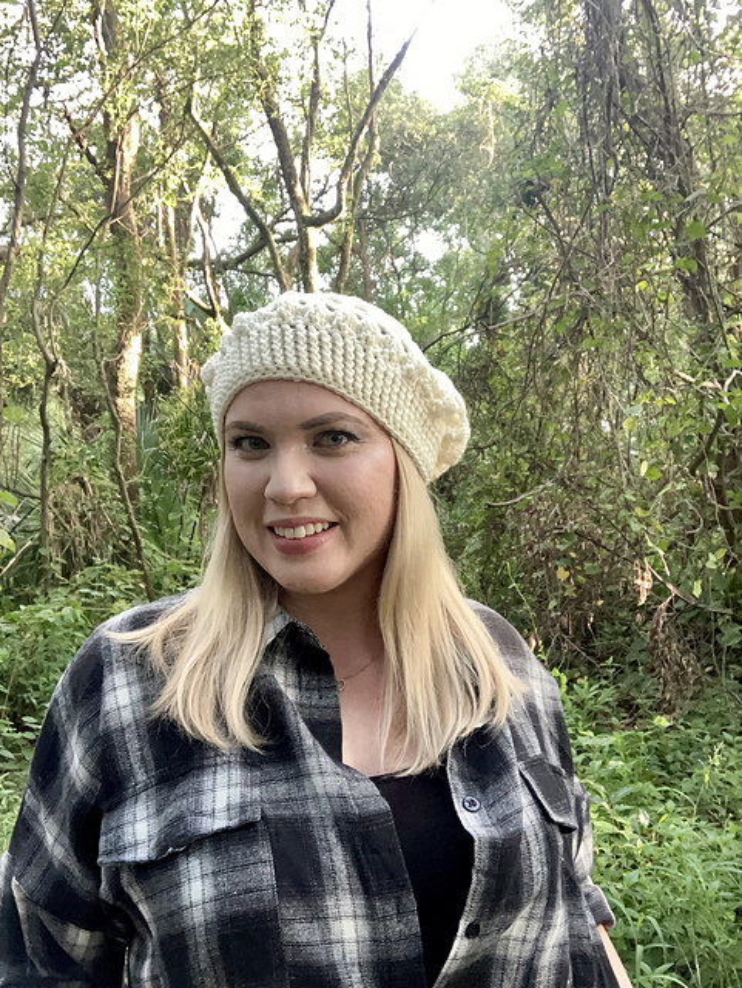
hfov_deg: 44.2
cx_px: 371
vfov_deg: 56.8
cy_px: 494
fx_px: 913
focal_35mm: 32
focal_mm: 2.87
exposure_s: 1/60
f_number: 2.2
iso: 250
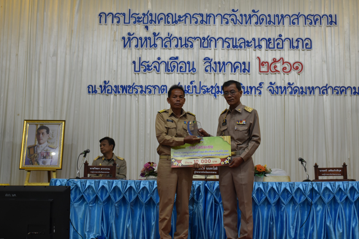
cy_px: 129
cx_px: 193
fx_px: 489
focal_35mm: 49
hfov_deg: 40.3
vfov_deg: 27.5
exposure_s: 1/50
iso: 800
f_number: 4
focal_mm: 30
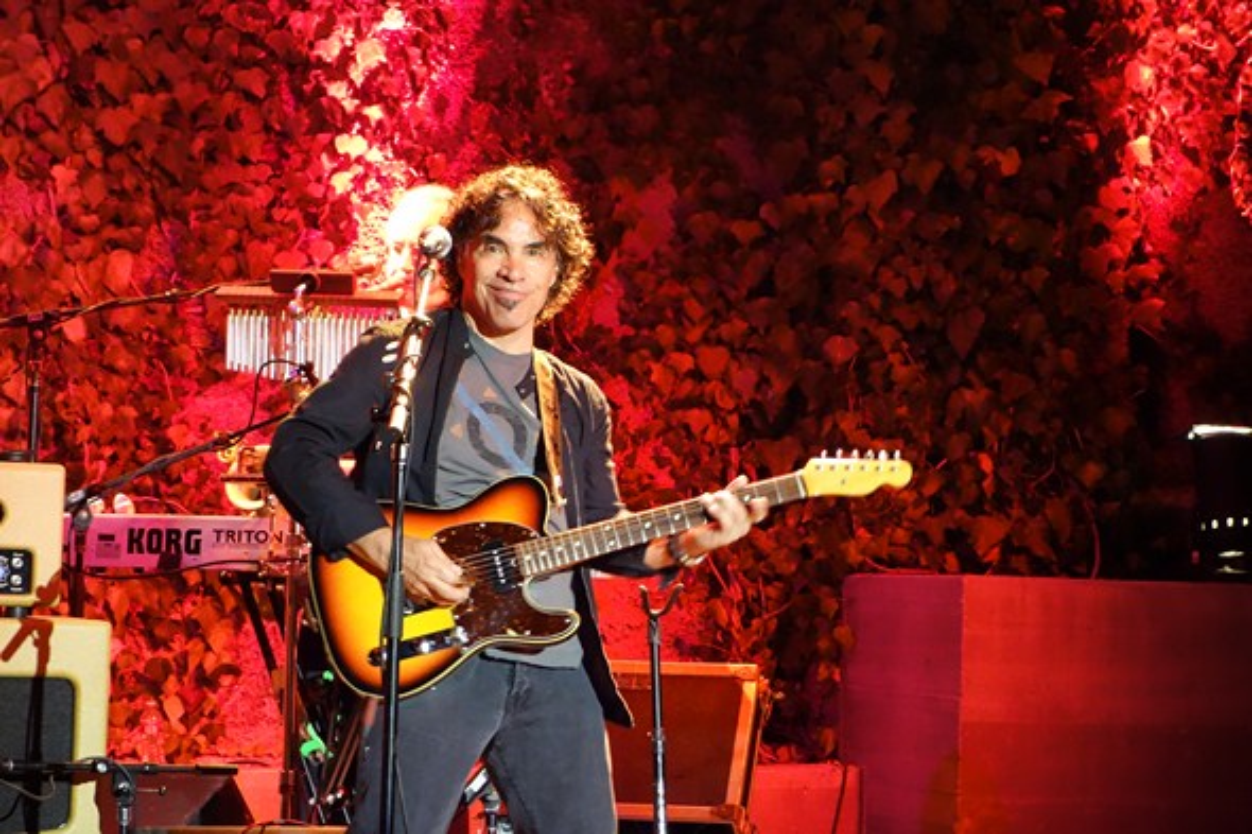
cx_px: 626
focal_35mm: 100
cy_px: 417
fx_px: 3477
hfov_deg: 20.4
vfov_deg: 13.7
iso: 3200
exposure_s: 1/50
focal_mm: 37.1
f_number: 4.9
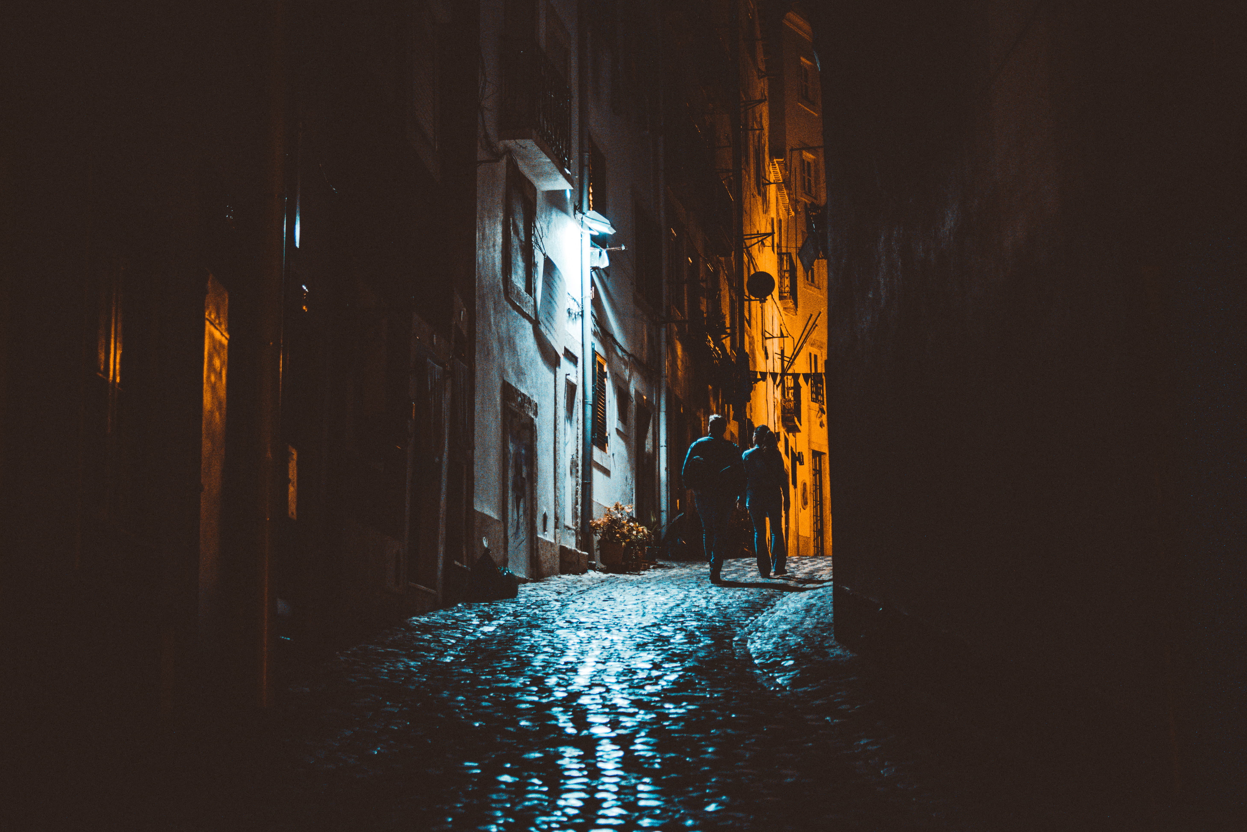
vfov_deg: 25.3
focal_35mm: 54
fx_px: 1853
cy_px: 418
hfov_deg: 37.2
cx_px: 635
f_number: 1.8
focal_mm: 35
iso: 400
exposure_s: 1/125
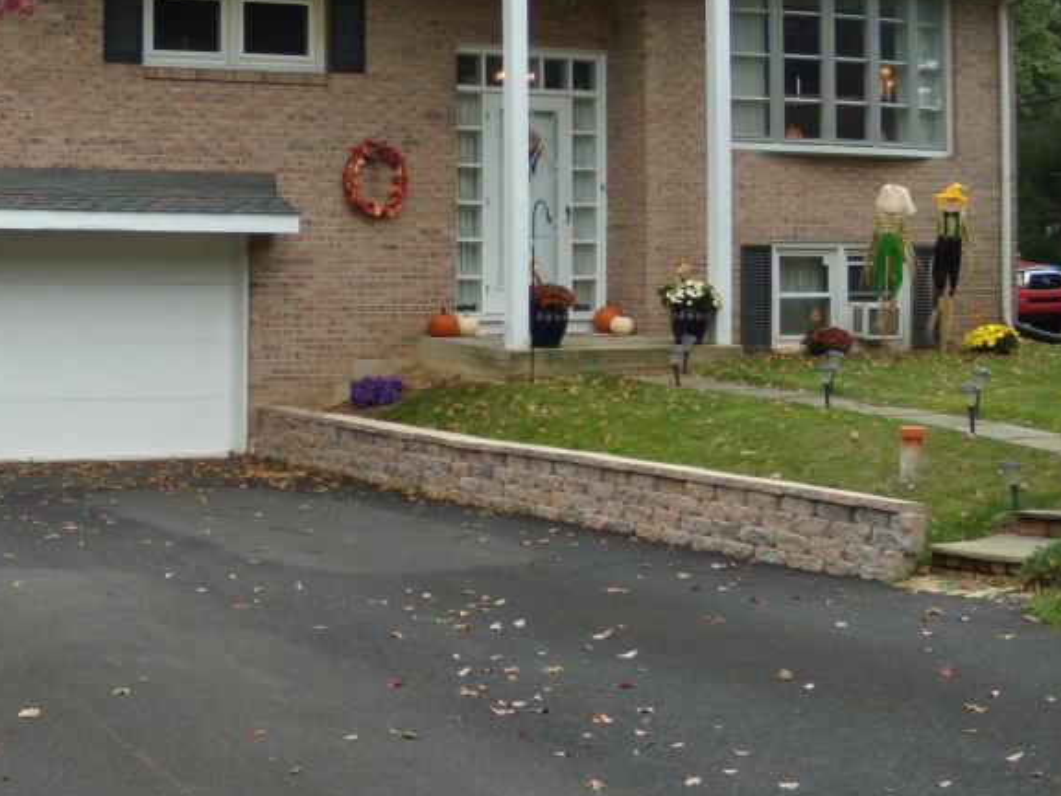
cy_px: 197
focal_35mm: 64
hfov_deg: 29.5
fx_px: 1962
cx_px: 195
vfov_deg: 22.7
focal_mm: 6.4
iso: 80
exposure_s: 1/160
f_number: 3.6
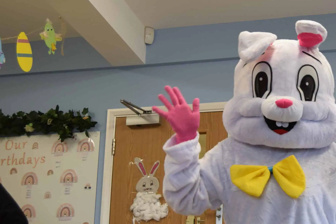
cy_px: 118
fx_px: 569
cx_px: 235
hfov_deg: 32.5
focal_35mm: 61
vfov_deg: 22.3
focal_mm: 28
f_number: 5
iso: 800
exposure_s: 1/125
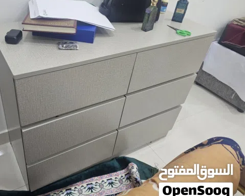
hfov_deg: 57.5
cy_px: 90
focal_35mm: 30
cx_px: 82
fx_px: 217
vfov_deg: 48.4
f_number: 1.7
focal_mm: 6.3
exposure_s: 1/120
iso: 640
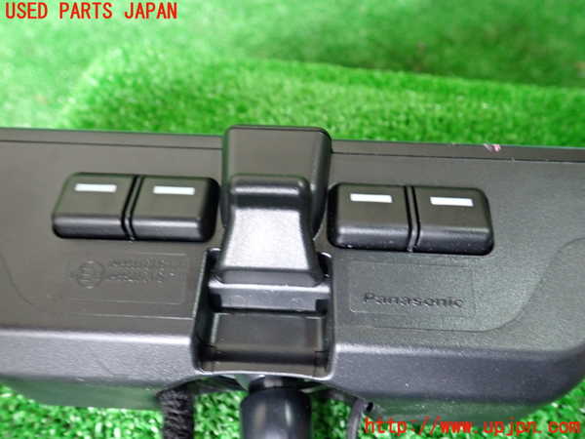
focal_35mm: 30
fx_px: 507
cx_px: 292
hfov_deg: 60.0
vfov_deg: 46.8
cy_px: 220
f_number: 2.3
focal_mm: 5.4
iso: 640
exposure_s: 1/30
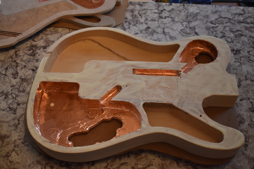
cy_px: 84
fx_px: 265
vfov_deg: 35.5
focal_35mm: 38
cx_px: 127
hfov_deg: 51.3
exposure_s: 1/40
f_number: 4
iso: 800
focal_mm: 25
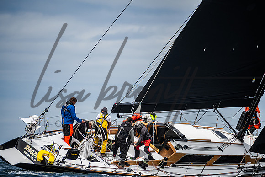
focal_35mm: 400
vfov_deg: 3.4
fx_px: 2945
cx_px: 132
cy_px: 88
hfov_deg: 5.2
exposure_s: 1/2500
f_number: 8
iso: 500
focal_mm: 400
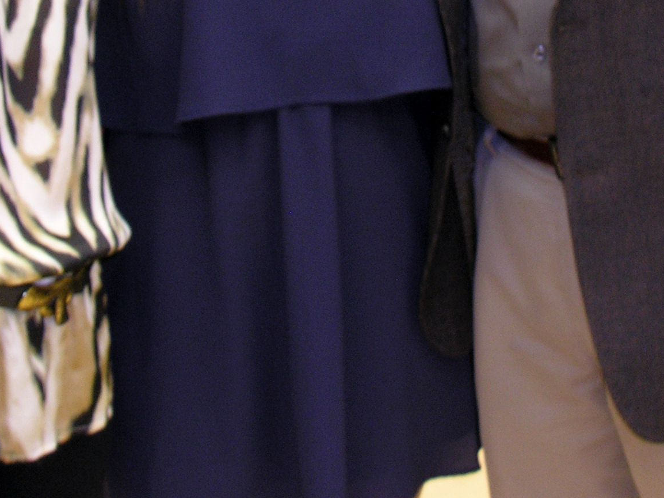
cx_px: 385
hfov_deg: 19.8
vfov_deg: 14.4
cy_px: -111
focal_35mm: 99
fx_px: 1899
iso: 77
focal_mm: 8.9
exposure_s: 1/4.2
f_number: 4
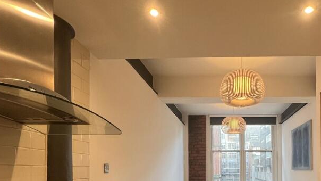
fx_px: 204
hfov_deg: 72.9
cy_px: 168
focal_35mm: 24
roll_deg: +0.4
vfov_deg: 43.0
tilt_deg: -0.2
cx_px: 225
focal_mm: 1.57
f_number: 1.8
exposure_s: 1/100
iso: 160
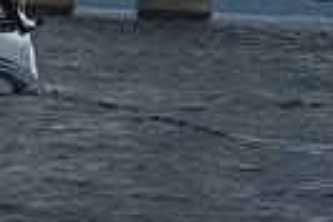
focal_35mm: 308
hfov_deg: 6.6
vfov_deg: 4.3
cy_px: -467
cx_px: -79
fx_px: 2849
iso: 400
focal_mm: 70
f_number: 9
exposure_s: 1/800
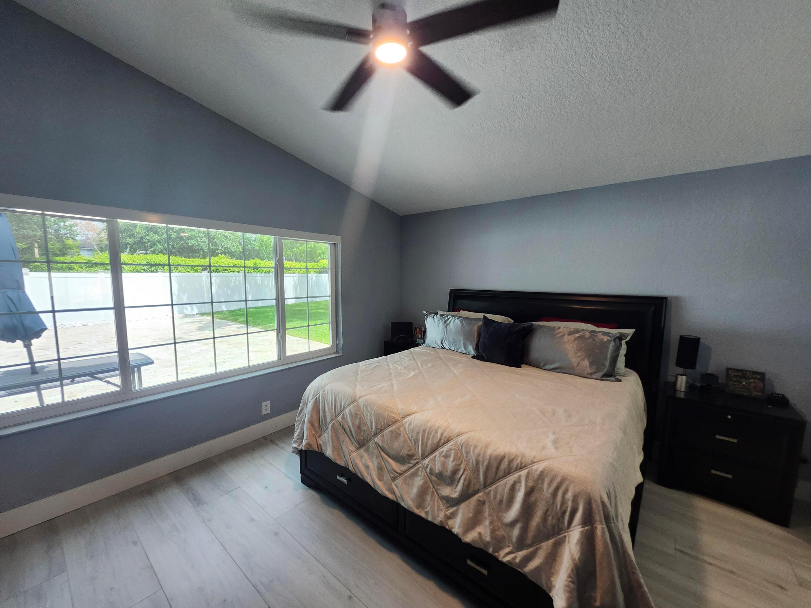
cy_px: 304
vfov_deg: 89.9
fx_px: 305
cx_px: 406
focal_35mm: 13
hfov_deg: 106.2
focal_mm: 1.74
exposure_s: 1/60
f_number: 2.2
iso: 125
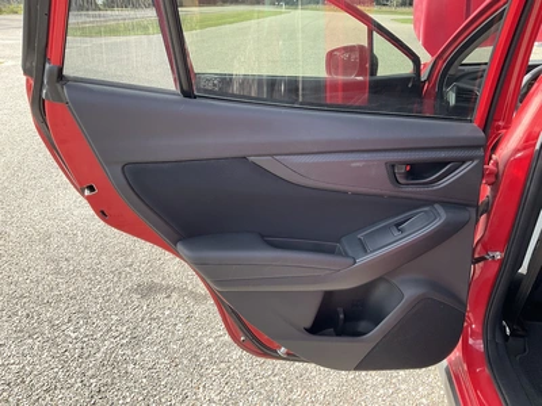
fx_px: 454
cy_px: 203
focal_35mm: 29
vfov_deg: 48.2
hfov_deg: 61.7
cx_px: 271
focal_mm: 3
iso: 25
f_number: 1.8
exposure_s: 1/358
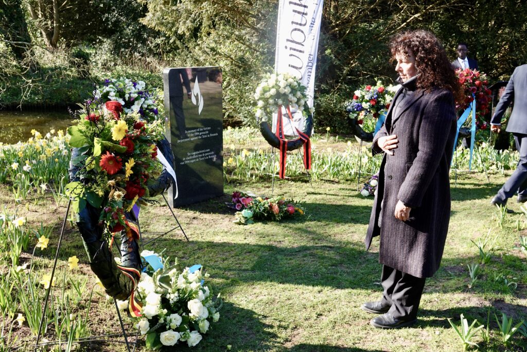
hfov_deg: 55.8
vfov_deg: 38.9
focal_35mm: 34
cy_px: 176
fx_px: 498
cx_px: 264
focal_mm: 12.63
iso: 100
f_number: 2.8
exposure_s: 1/160
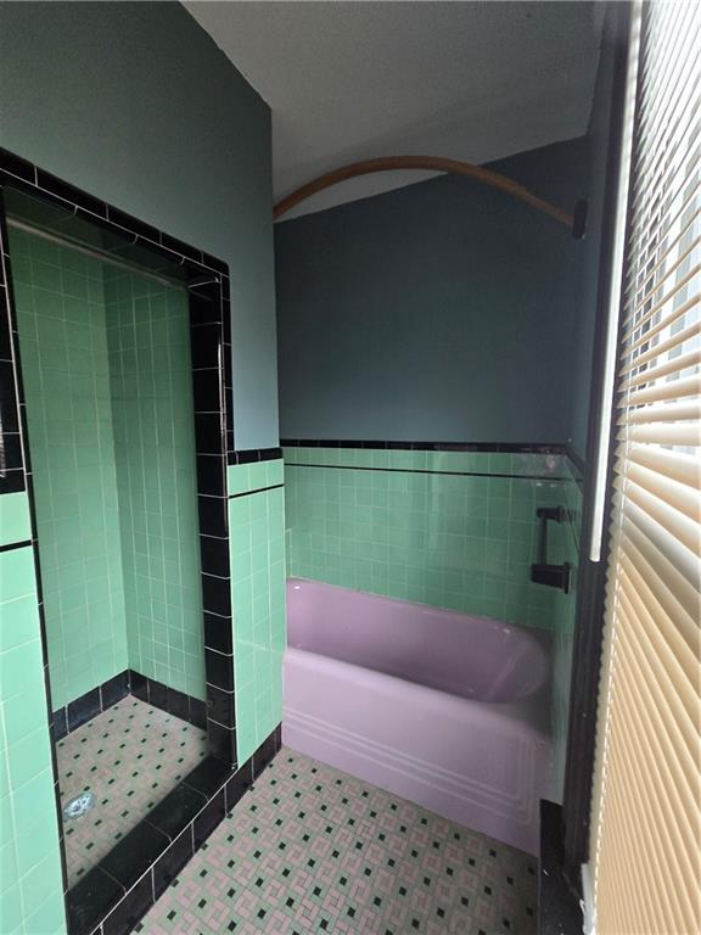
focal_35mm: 13
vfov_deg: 106.2
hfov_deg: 89.9
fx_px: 351
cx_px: 350
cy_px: 468
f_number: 2.2
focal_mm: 2.2
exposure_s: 1/100
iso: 320
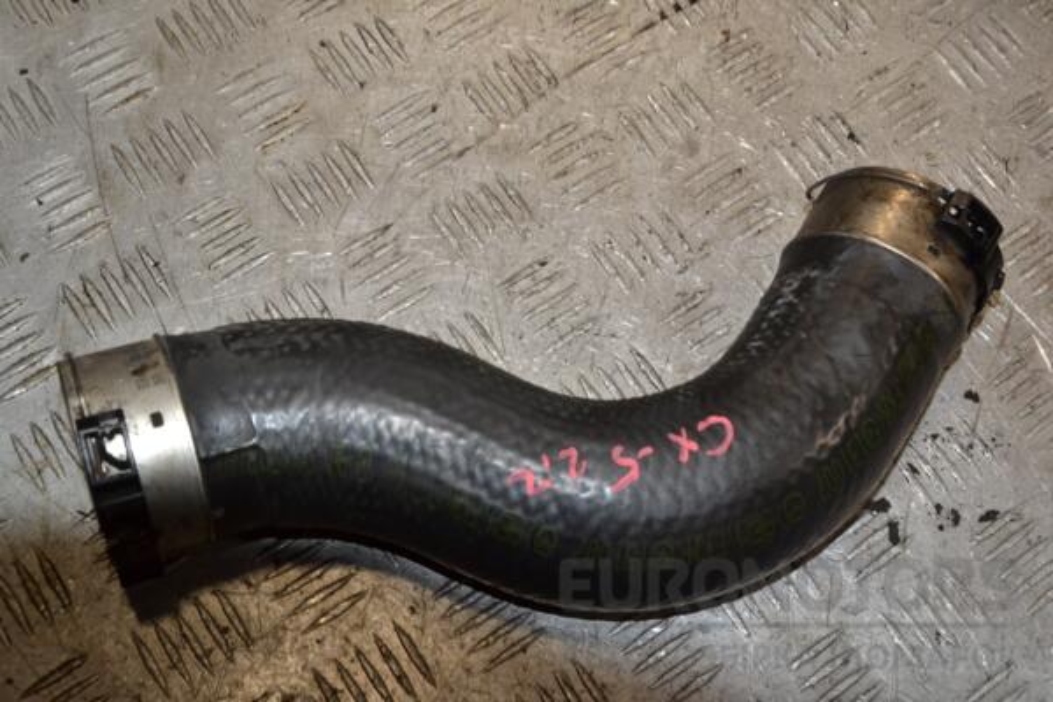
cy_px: 351
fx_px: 1404
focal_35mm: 48
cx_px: 526
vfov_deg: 28.1
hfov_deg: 41.1
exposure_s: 1/200
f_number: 10
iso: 800
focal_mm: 32
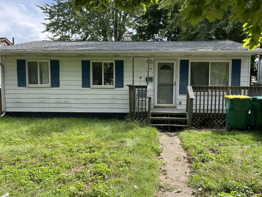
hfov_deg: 67.3
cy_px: 98
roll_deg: -1.2
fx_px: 197
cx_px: 131
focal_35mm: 26
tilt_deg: -1.2
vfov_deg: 53.1
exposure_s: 1/943
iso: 50
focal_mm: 5.1
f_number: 1.6
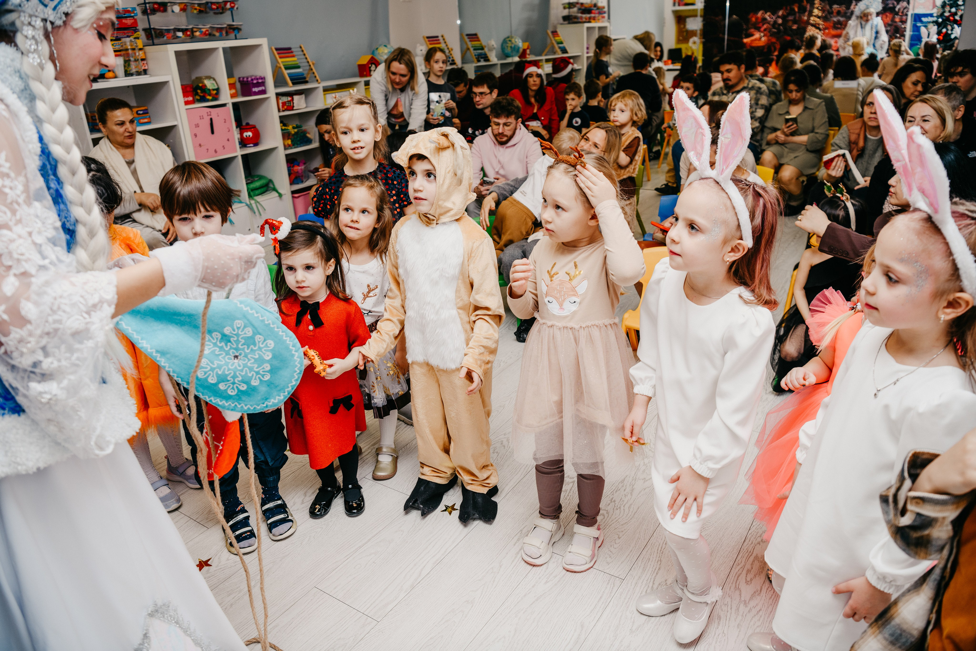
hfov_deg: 69.4
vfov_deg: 49.6
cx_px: 488
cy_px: 326
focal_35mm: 26
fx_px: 705
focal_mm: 26
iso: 250
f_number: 4
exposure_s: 1/160
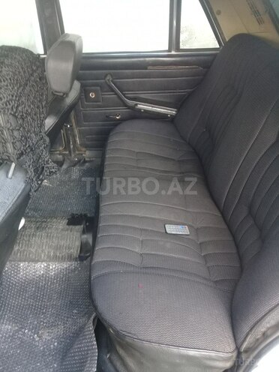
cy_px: 186
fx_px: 333
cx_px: 140
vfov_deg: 58.4
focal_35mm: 31
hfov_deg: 45.4
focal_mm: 3.3
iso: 64
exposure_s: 1/33
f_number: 2.2
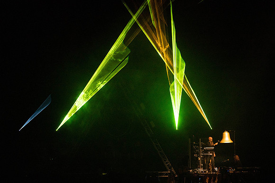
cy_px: 92
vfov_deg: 15.5
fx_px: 672
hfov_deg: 23.1
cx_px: 138
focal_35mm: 88
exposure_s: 1/250
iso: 6400
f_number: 5.6
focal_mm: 88
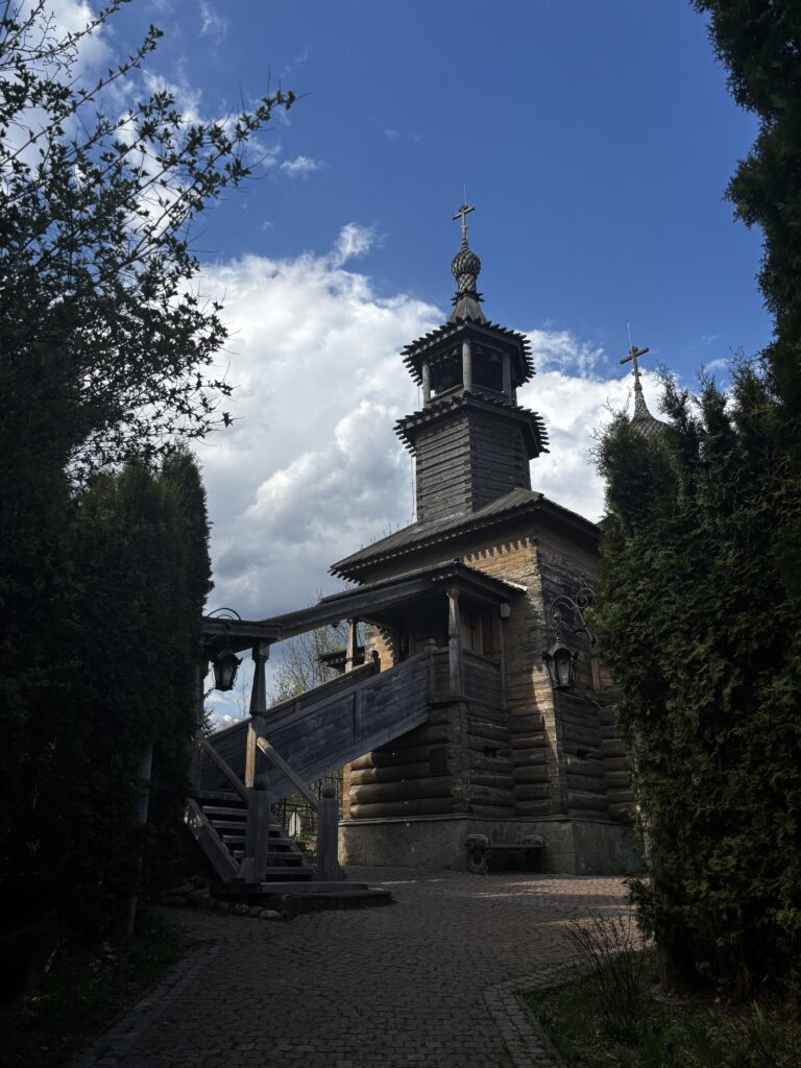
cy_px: 534
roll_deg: +2.8
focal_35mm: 26
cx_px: 400
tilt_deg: +24.1
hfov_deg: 53.1
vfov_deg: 67.3
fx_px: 802
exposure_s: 1/3788
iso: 50
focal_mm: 5.96
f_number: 1.6
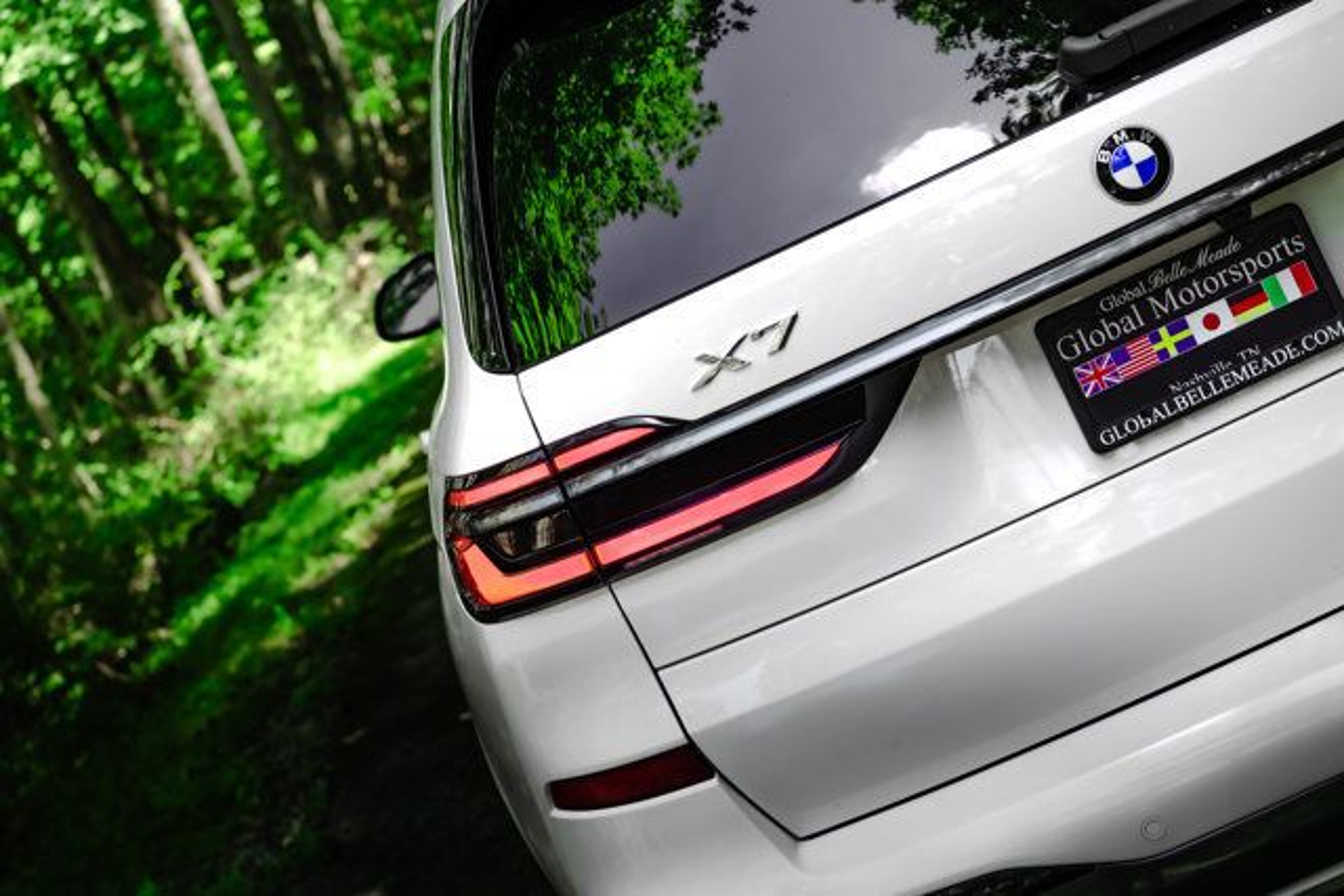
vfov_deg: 19.5
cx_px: 672
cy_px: 448
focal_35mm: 70
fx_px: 2614
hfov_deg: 28.8
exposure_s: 1/500
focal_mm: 70
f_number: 6.3
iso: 800
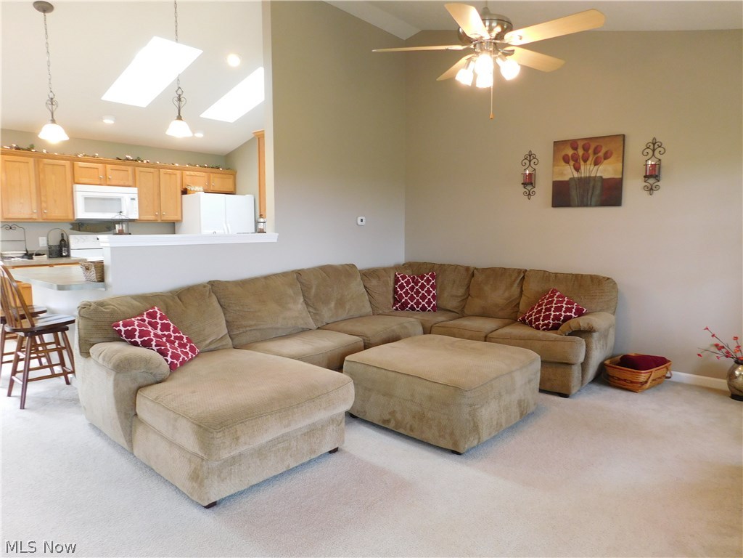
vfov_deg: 58.9
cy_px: 279
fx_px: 494
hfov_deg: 73.9
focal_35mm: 23
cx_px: 372
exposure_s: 1/30
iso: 200
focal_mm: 4
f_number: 3
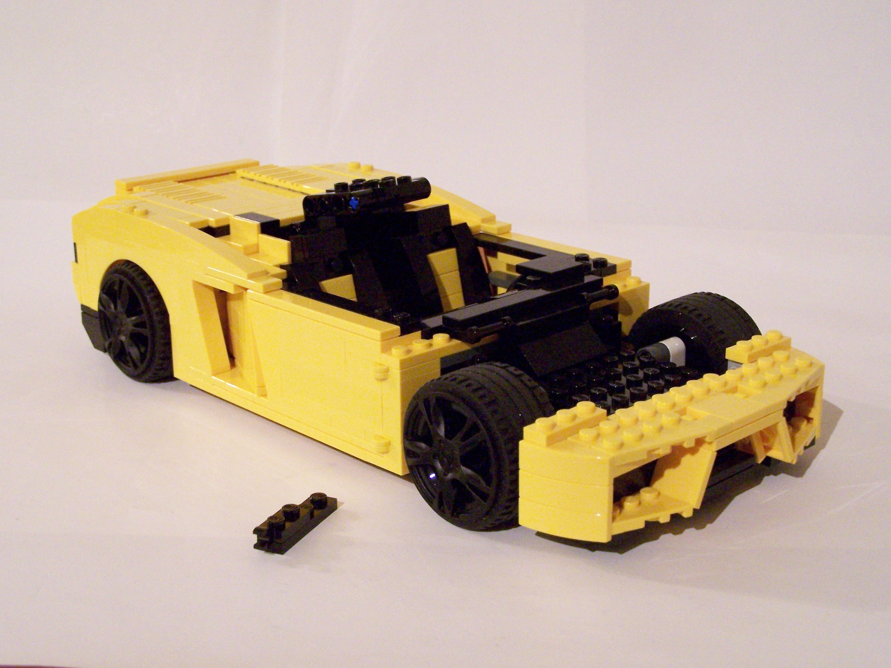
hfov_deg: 34.3
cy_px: 334
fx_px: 1441
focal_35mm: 56
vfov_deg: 26.1
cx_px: 446
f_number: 3.1
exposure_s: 1/8
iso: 400
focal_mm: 9.3
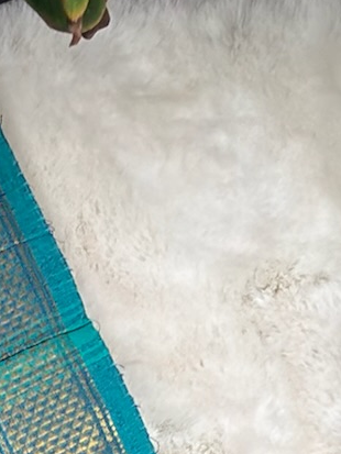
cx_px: -112
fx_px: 3256
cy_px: 864
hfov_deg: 6.0
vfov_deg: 7.7
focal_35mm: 248
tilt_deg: -74.6
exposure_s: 1/100
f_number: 1.6
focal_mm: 5.96
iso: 64
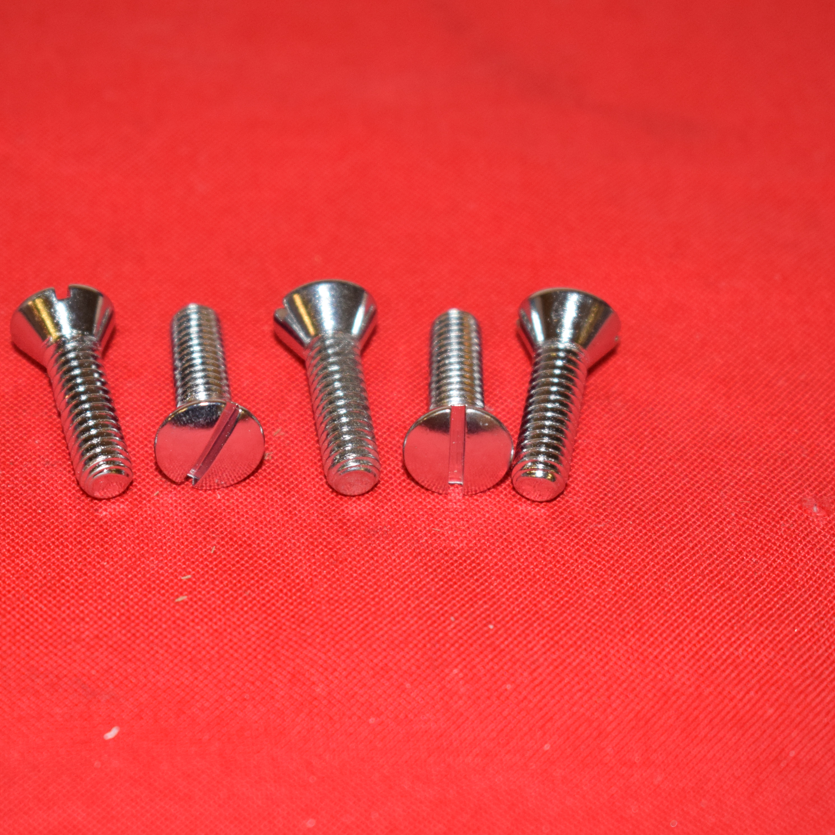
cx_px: 320
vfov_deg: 16.5
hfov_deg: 16.5
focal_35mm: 106
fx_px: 2883
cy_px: 419
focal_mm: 55
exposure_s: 1/200
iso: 1250
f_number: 5.6
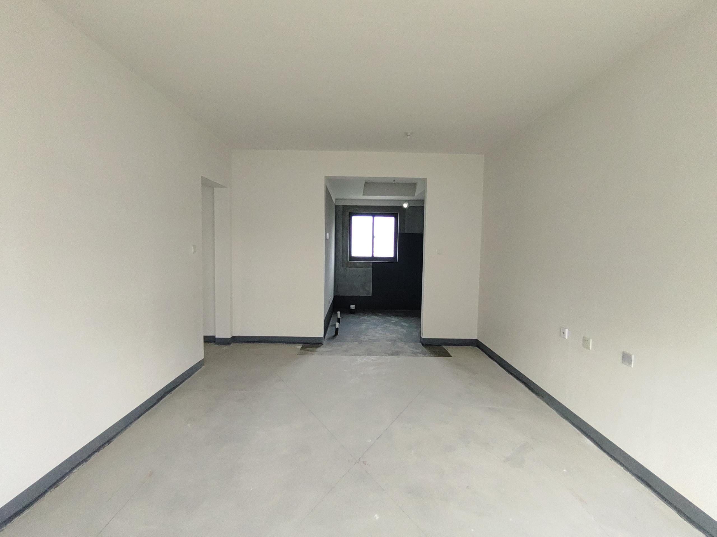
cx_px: 358
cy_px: 268
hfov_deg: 94.5
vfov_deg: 78.1
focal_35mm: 16
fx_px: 331
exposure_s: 1/33.3
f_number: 2.2
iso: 100
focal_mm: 1.68
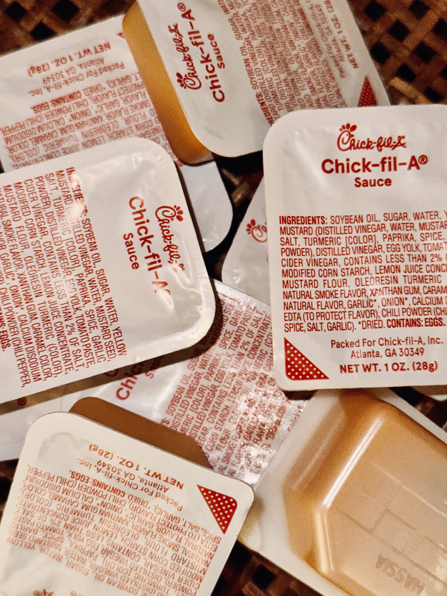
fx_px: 826
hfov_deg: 30.3
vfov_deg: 39.7
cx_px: 224
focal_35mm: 48
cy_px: 298
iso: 50
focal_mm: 6.76
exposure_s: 1/8
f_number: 1.78
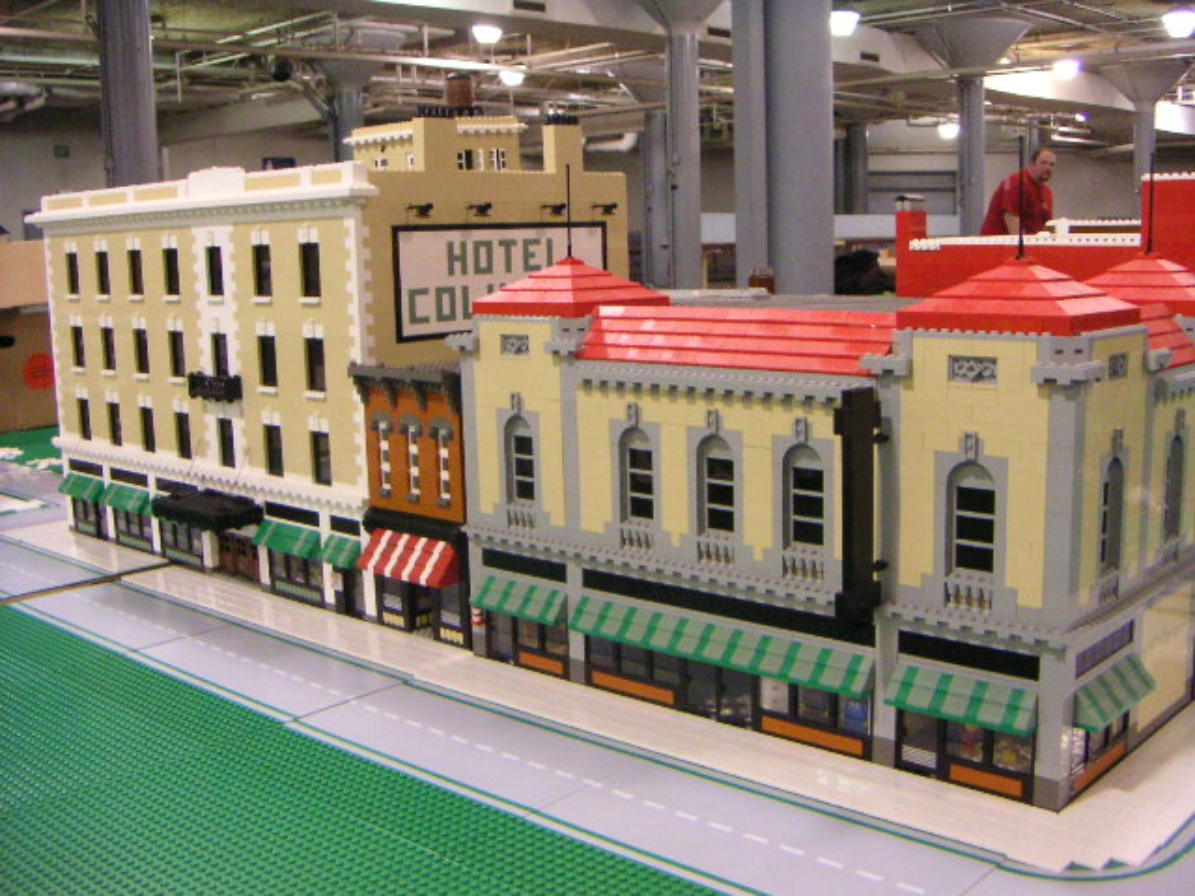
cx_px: 598
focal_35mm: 37
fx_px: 1277
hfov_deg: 50.1
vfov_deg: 38.7
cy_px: 448
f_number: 2.8
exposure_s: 1/45
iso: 400
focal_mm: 4.8
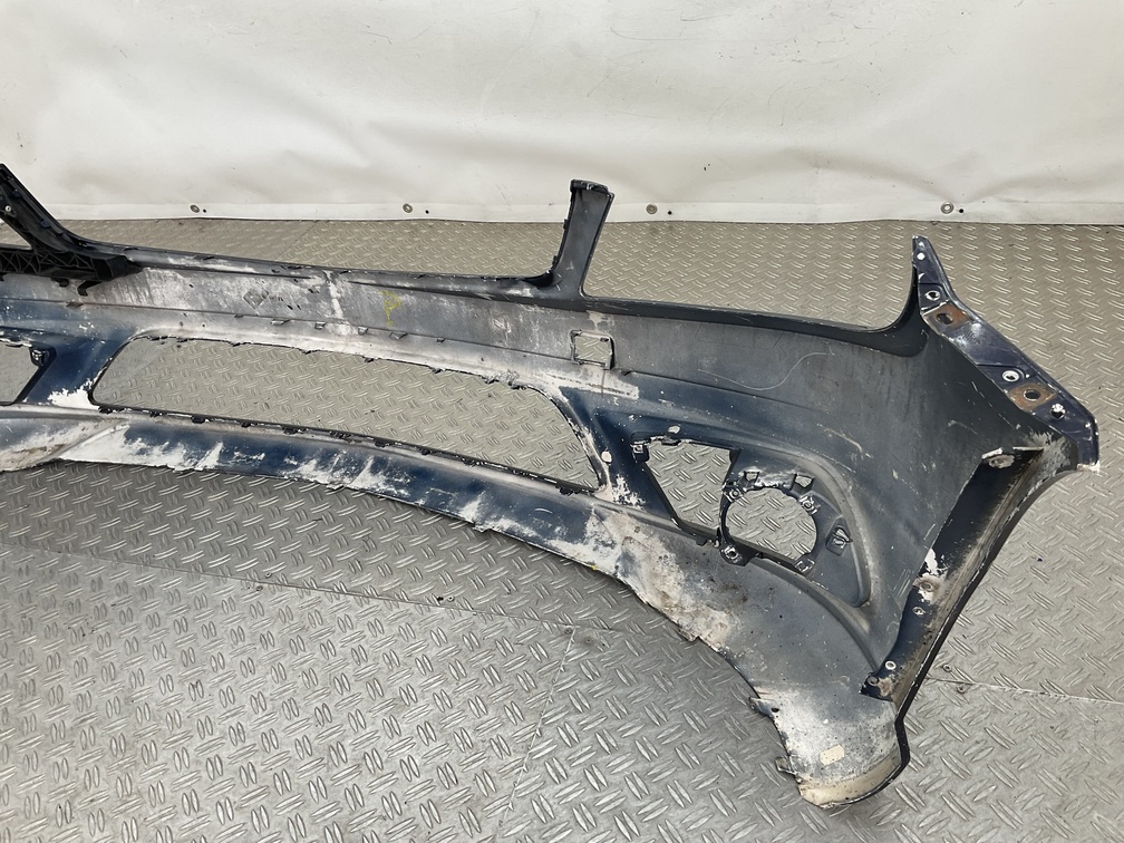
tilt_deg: -35.3
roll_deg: +5.6
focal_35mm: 29
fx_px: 942
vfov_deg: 48.2
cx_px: 562
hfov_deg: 61.7
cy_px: 422
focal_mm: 3
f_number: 1.8
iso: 20
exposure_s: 1/120
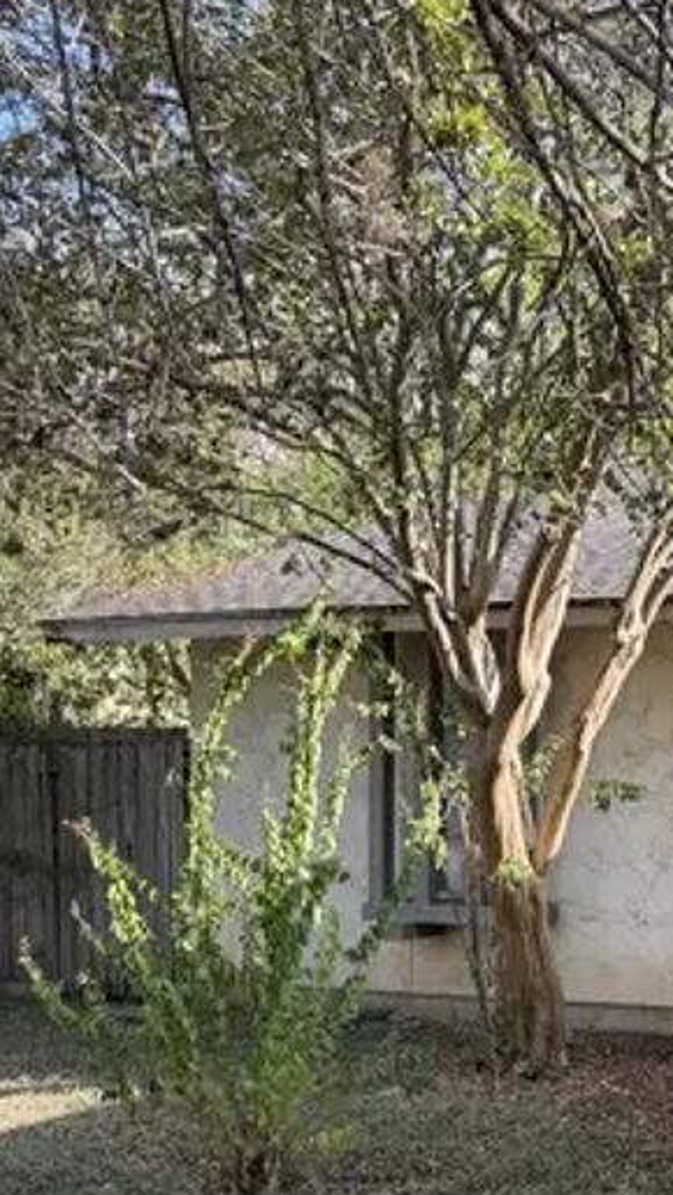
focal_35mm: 52
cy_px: 782
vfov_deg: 39.5
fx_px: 1648
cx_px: 891
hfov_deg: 20.9
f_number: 1.78
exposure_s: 1/695
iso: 100
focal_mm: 6.76
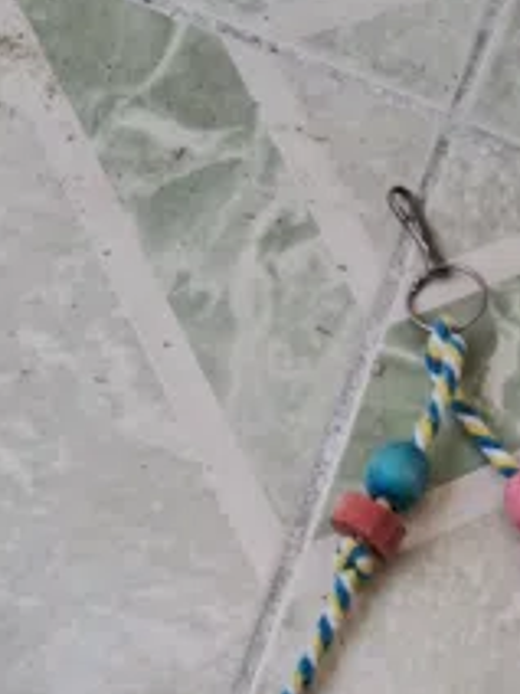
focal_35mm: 51
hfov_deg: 27.4
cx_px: 484
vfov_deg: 35.0
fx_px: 1021
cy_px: 645
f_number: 1.8
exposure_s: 1/118
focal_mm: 4
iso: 50
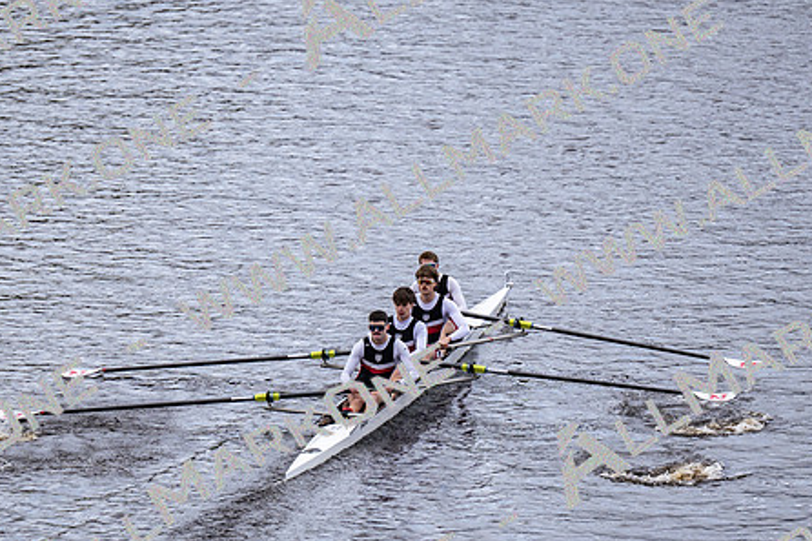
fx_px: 8793
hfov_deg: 5.3
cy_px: 337
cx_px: 401
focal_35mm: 390
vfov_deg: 3.5
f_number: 2.8
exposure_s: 1/2000
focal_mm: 200
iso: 400
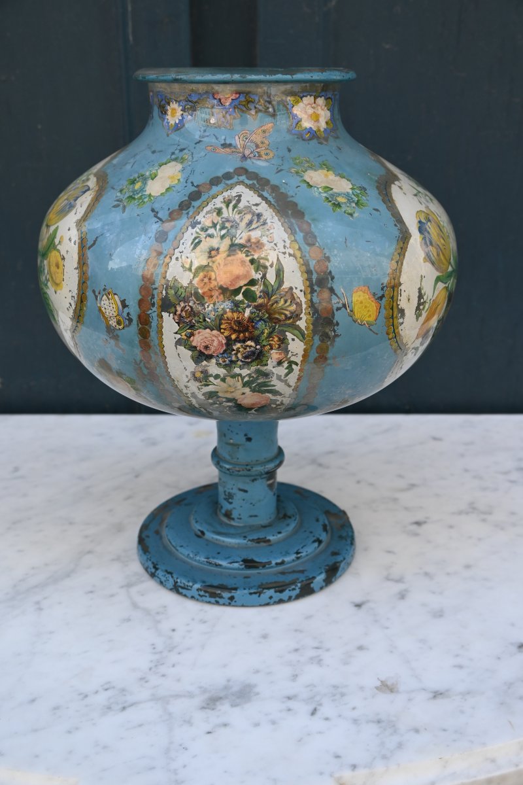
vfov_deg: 47.9
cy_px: 392
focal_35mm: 40
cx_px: 262
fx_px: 882
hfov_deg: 33.0
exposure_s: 1/250
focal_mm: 27
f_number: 5.6
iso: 200
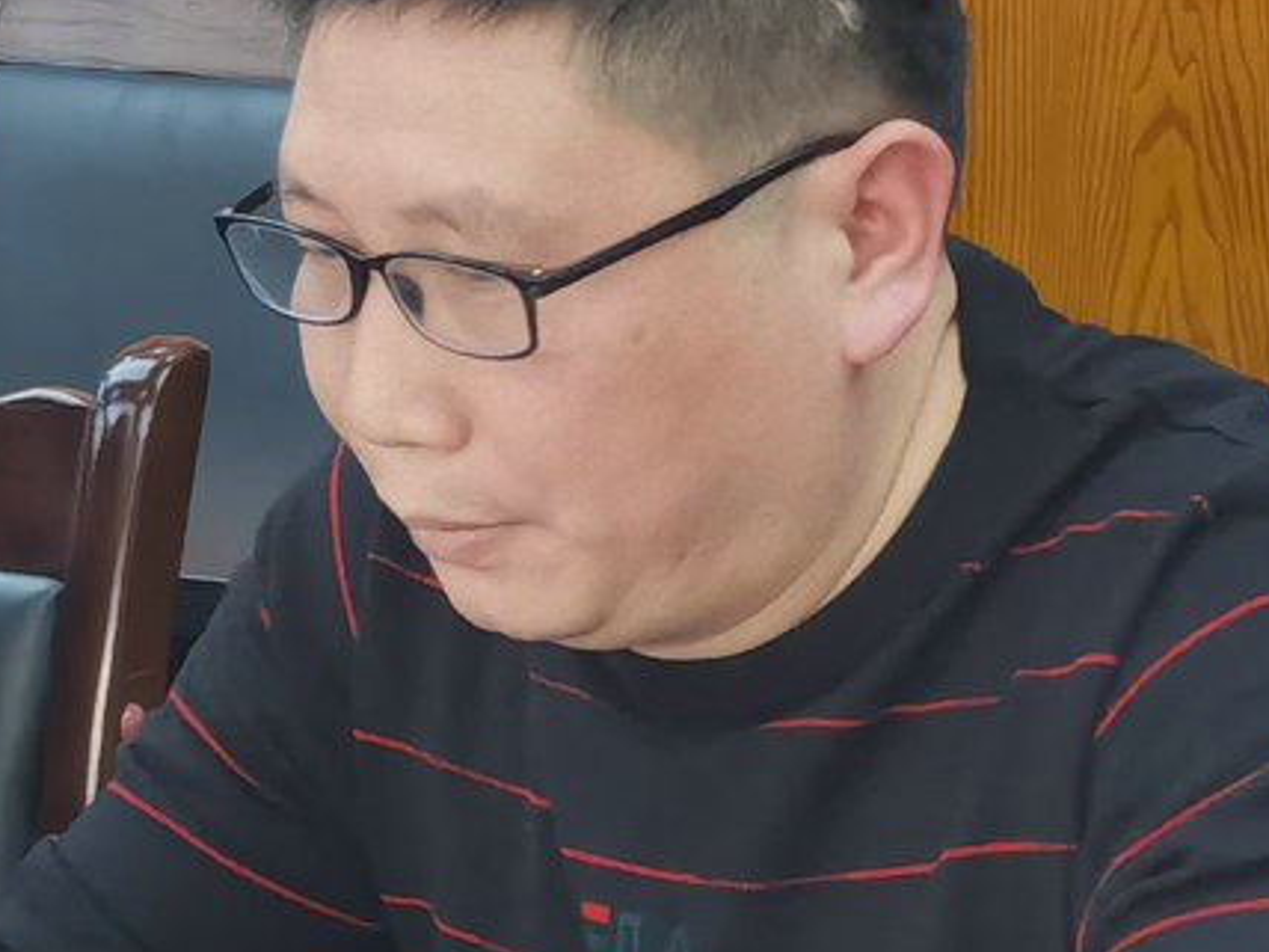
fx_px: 11108
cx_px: -546
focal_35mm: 303
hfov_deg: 6.5
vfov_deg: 4.9
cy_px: 655
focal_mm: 7.48
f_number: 2.4
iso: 160
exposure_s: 1/50
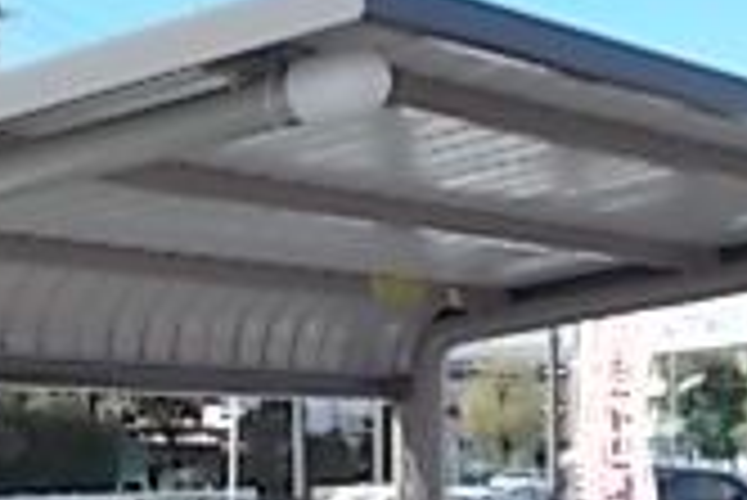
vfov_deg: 13.0
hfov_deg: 19.6
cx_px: 360
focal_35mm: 104
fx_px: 2160
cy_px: 505
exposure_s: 1/400
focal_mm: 4.6
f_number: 3.2
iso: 80
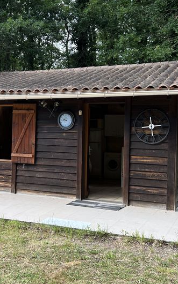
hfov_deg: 24.6
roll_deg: -0.5
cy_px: 137
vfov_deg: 38.9
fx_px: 404
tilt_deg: +0.8
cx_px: 42
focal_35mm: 52
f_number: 1.5
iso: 50
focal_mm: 5.7
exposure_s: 1/558
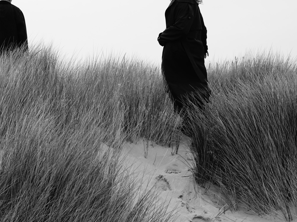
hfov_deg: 21.9
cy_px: 81
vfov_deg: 16.6
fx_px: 762
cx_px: 93
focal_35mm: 89
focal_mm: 35
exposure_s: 1/400
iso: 250
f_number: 5.6
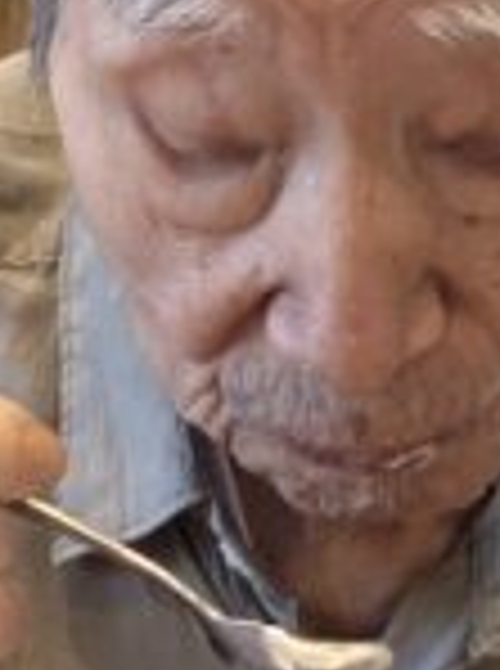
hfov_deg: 7.7
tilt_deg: -29.7
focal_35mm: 193
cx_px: 392
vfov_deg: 9.8
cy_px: 1192
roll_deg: +0.3
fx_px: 3733
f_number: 1.8
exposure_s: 1/100
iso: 40
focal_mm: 3.99
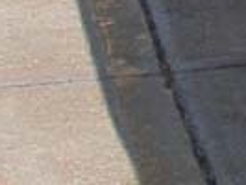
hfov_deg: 6.0
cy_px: -198
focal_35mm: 292
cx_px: 851
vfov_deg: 5.0
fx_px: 2077
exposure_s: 1/266
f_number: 7.5
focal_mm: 7.85
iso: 100
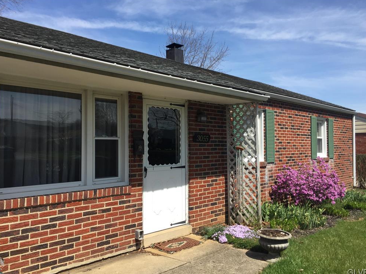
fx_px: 317
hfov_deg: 60.0
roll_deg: +0.1
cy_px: 139
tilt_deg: +1.4
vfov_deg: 46.8
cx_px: 182
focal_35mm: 30
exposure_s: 1/1464
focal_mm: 4.15
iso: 32
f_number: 2.2
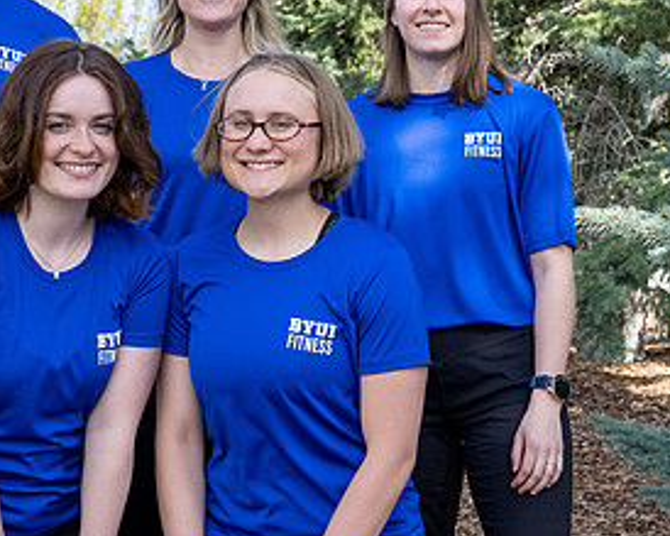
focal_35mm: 72
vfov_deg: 21.1
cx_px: 401
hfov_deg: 26.4
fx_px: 1427
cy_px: 140
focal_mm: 24.5
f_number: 4
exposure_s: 1/2500
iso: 800
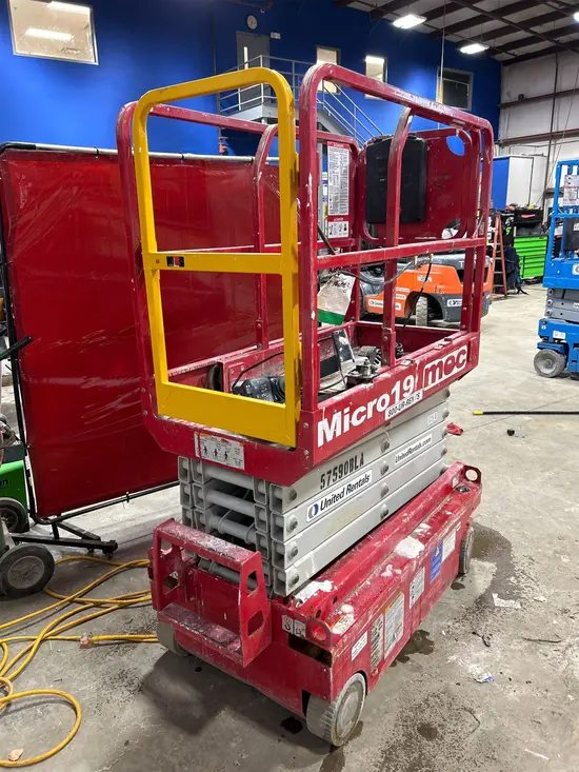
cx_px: 290
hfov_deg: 53.1
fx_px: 580
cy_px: 386
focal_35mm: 26
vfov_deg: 67.3
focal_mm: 5.7
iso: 160
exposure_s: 1/60
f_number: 1.5
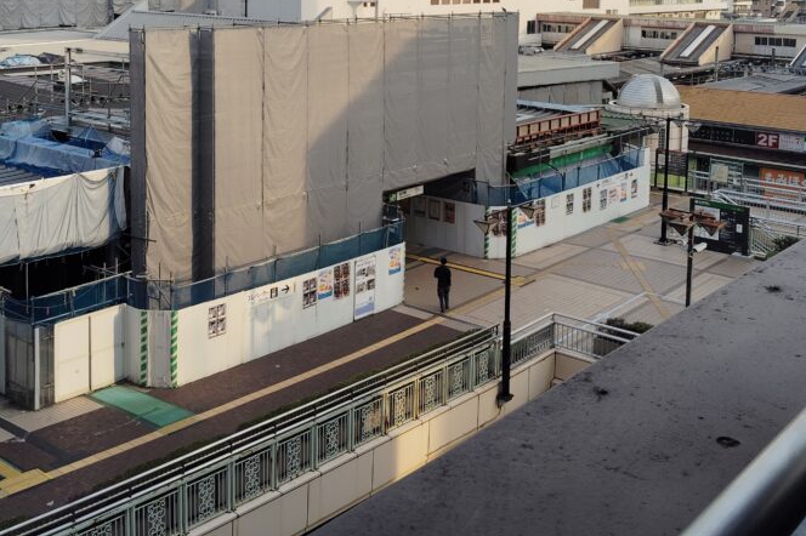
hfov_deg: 43.6
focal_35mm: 45
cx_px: 408
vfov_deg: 28.9
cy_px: 73
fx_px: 1007
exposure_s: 1/339
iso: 50
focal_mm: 4.22
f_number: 1.8
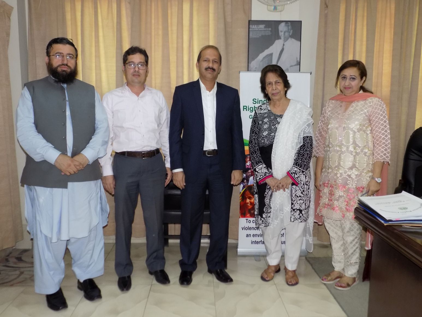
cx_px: 211
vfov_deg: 46.8
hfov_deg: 60.0
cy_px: 158
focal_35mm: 30
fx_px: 366
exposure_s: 1/30
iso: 200
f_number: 3.3
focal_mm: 5.3
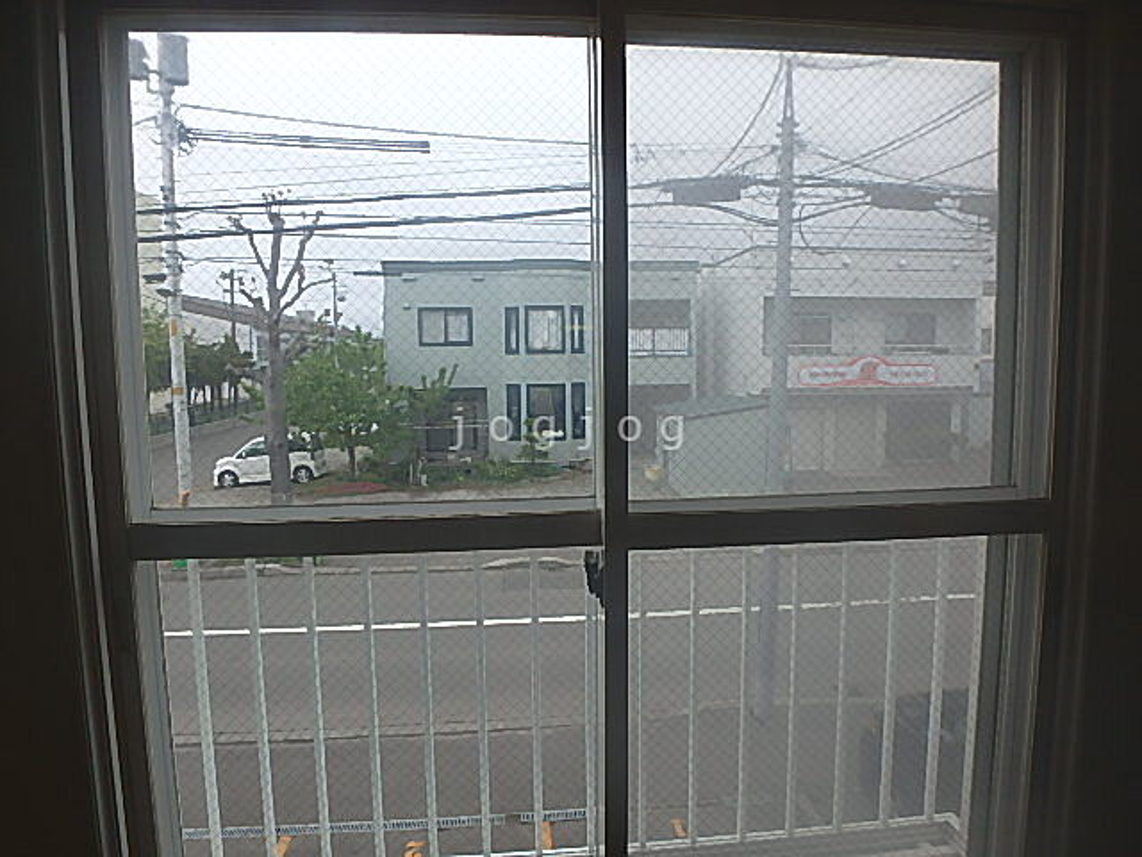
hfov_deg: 79.0
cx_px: 571
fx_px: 693
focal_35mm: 21
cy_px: 428
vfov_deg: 63.4
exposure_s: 1/400
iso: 125
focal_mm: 3.7
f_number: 3.5
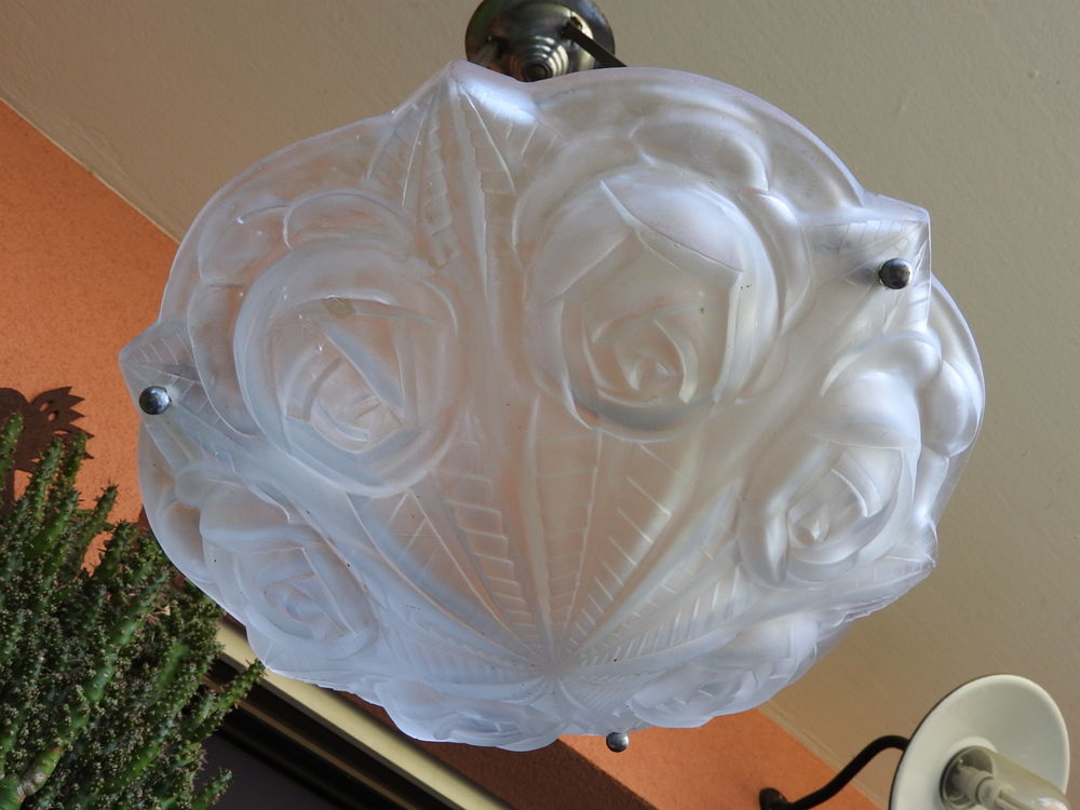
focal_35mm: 40
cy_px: 405
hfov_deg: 46.8
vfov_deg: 36.0
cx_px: 540
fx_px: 1248
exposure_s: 1/60
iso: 100
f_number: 3.8
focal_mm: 7.2
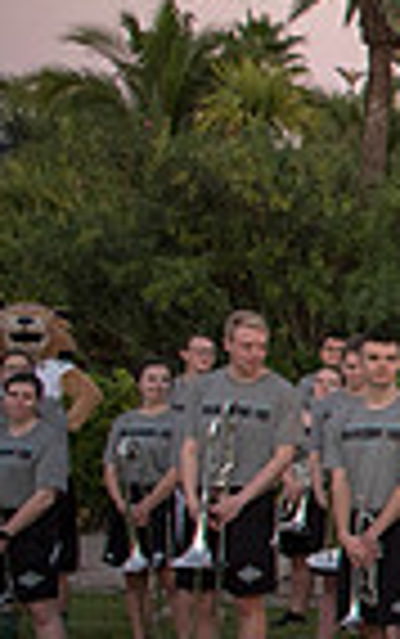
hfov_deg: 9.4
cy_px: 358
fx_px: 1741
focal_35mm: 100
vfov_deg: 20.8
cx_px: 1299
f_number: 3.2
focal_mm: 24
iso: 2000
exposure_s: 1/400
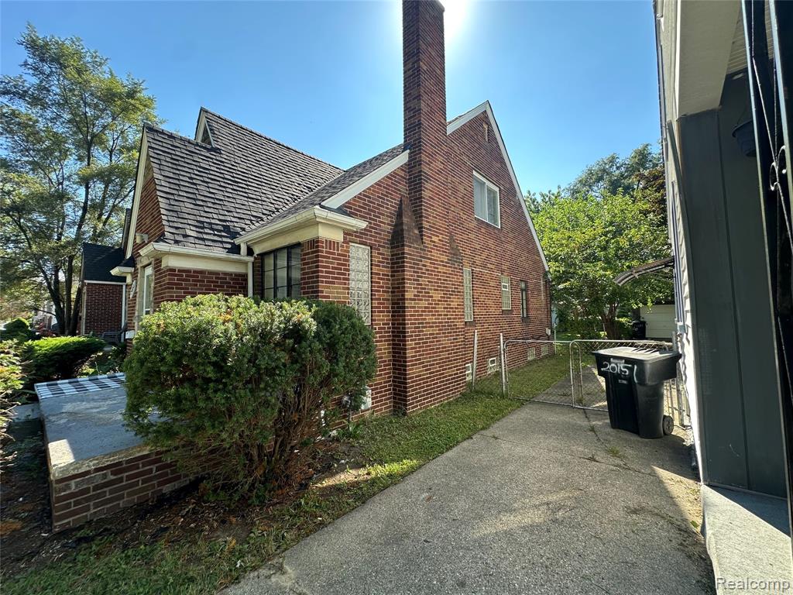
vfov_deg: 85.7
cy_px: 298
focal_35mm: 14
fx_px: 321
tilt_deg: +3.1
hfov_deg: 102.1
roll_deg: +0.2
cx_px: 396
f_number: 2.2
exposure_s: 1/310
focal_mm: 2.22
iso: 40
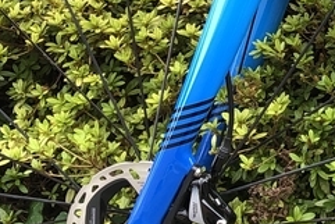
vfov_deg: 9.4
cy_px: 10
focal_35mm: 145
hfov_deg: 12.6
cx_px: 651
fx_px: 1350
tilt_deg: -30.9
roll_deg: +4.9
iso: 20
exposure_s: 1/129
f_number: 1.8
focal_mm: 3.99
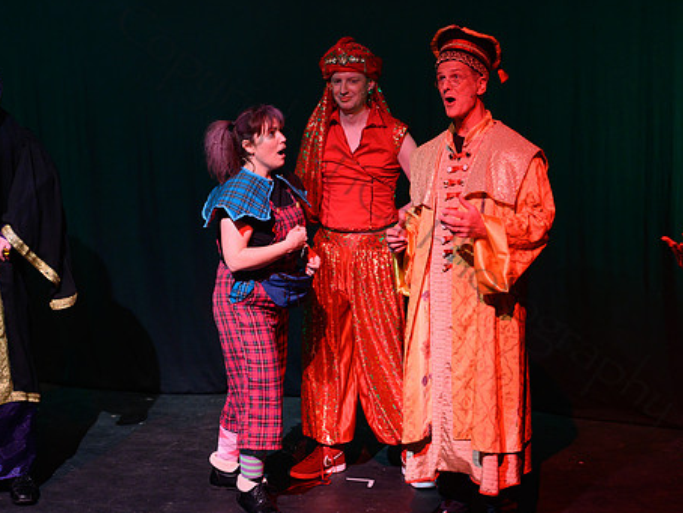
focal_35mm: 86
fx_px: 1698
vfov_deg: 17.2
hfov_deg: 22.7
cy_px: 225
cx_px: 415
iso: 1000
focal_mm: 70
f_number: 2.8
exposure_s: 1/50
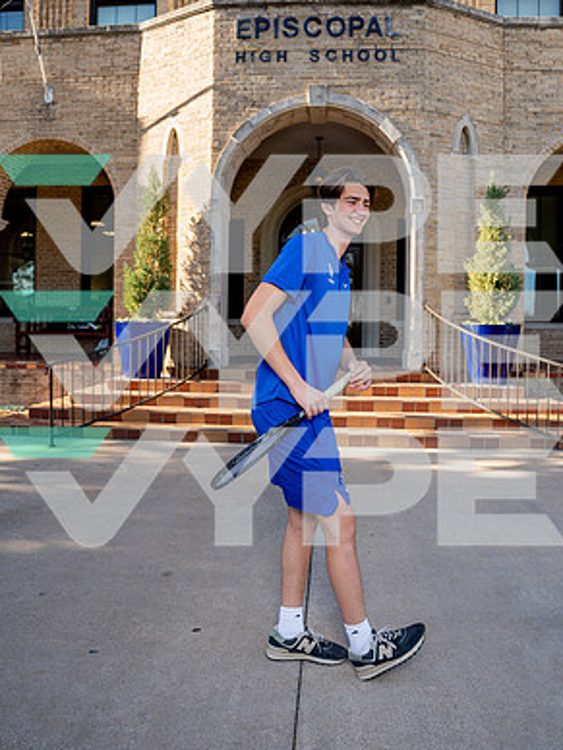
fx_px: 629
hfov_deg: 48.2
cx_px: 284
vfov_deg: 61.6
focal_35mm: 29
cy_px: 352
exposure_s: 1/250
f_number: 4
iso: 100
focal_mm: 26
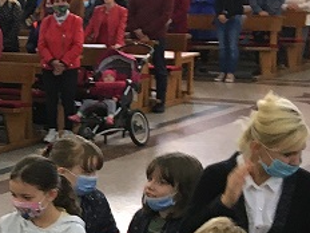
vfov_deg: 11.7
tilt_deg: -11.6
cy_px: 194
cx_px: -307
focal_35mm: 126
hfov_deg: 13.4
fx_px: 1128
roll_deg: +2.6
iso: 100
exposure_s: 1/33
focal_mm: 4.15
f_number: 2.2
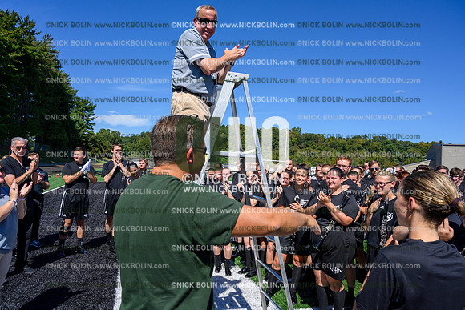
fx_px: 310
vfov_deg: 53.2
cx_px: 232
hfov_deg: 73.7
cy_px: 155
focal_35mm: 24
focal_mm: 24
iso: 160
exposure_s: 1/640
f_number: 8
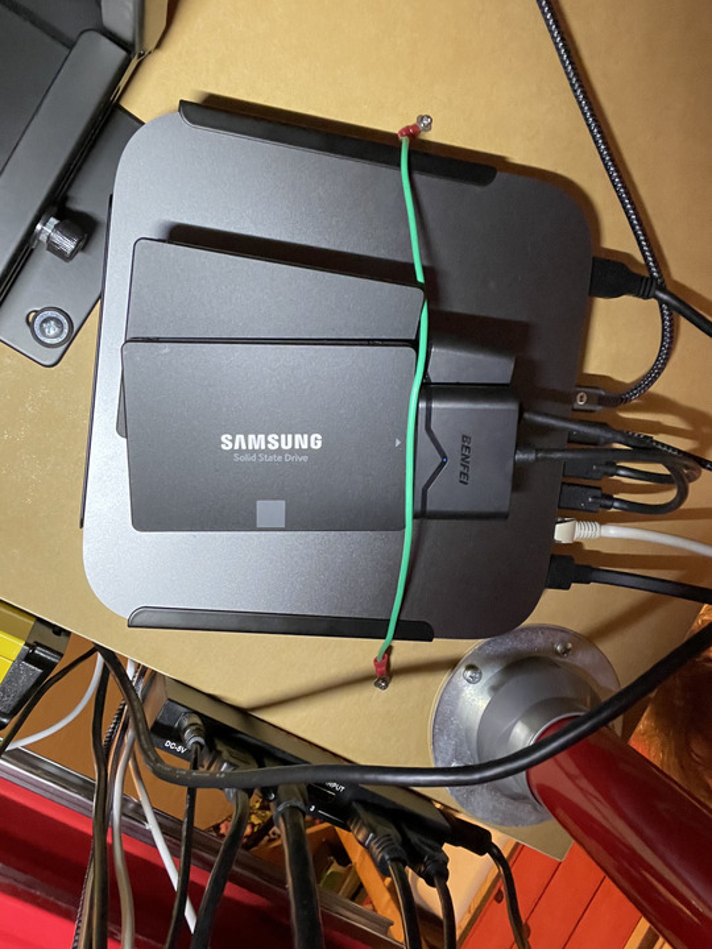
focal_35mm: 30
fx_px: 823
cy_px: 474
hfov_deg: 46.8
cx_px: 356
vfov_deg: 60.0
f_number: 2.2
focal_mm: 2.71
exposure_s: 1/35
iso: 400
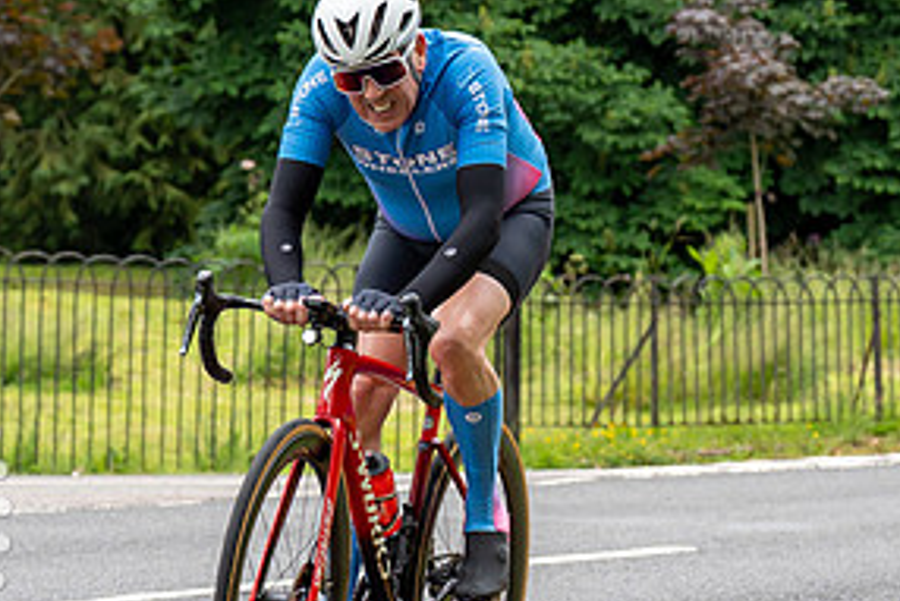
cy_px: 413
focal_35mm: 227
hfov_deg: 9.1
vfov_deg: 6.1
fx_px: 5678
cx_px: 304
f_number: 4.5
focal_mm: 70
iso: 500
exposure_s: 1/1000
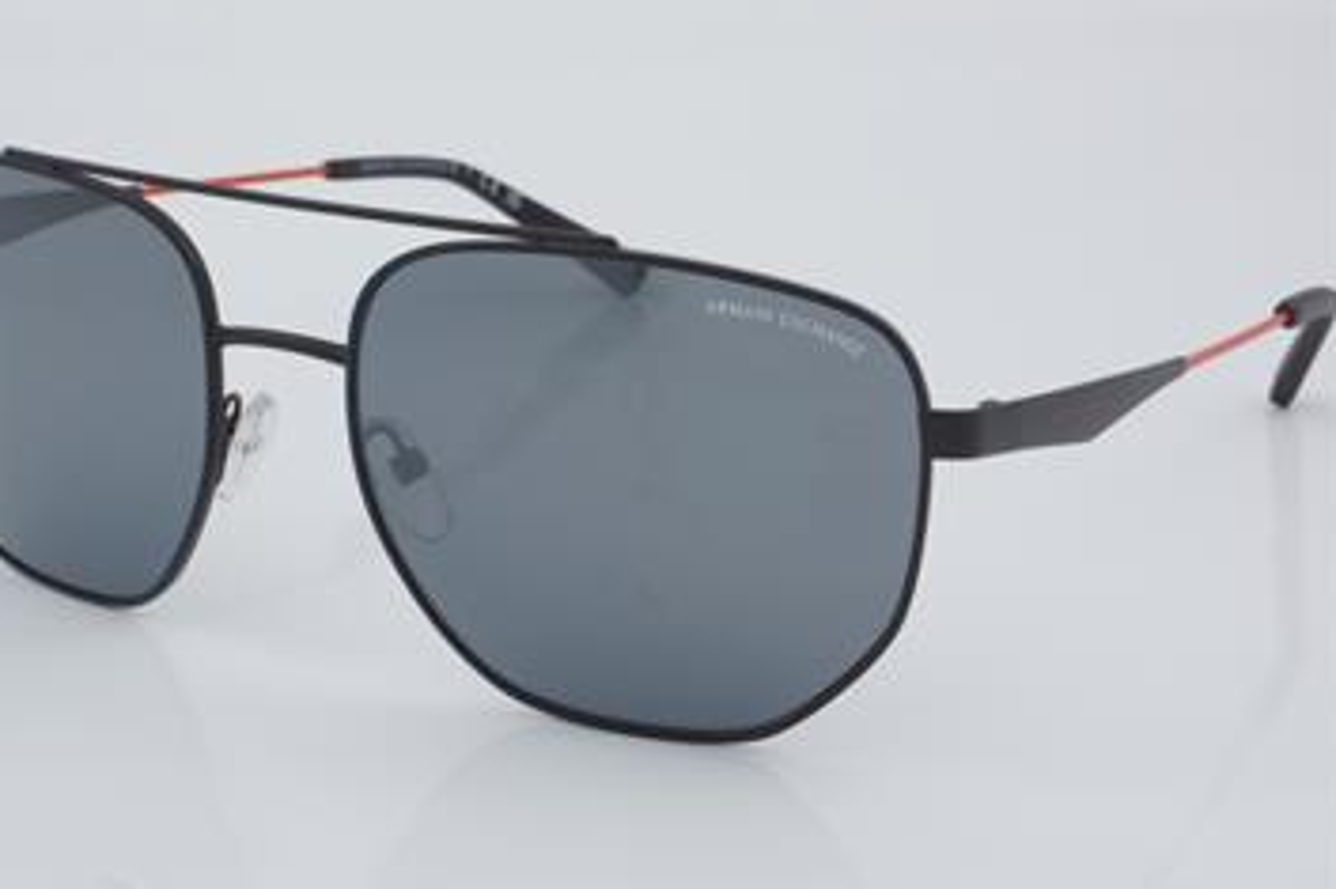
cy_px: 401
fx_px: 3153
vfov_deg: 16.1
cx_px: 598
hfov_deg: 23.9
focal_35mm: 85
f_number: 32
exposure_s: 1/4
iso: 100
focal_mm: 50
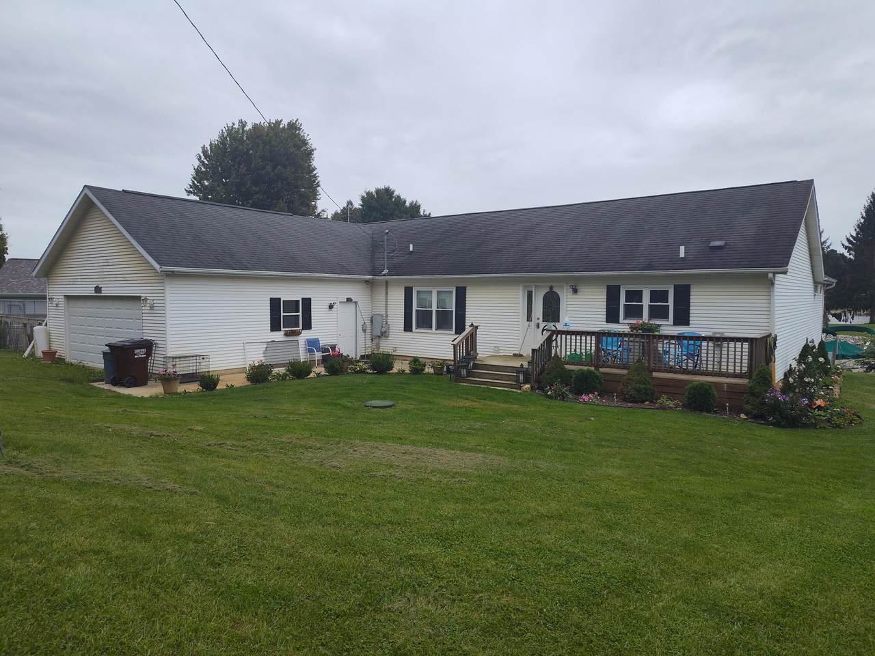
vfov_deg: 58.9
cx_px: 438
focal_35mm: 23
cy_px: 328
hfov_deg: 73.9
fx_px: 581
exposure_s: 1/742
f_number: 1.8
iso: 100
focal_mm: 5.56
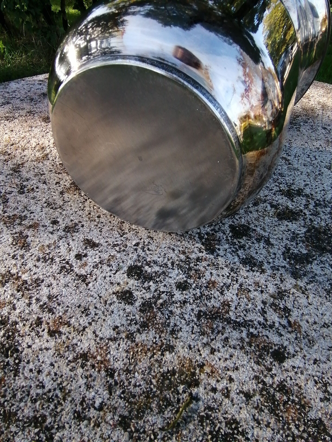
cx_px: 166
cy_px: 221
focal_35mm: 23
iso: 50
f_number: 2.4
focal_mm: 1.78
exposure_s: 1/209
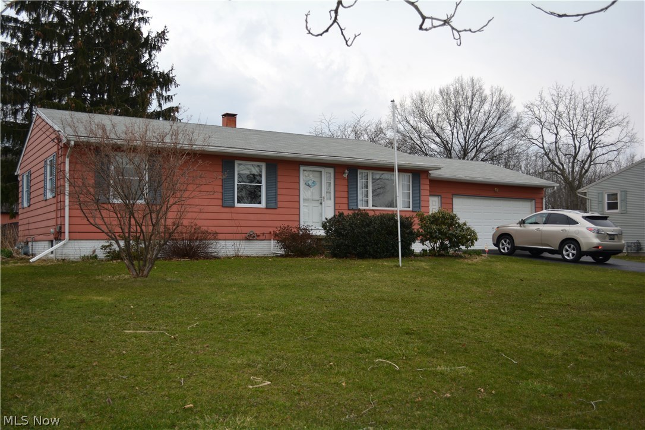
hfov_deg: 53.1
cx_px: 322
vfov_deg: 36.9
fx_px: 645
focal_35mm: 36
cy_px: 215
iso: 100
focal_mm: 24
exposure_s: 1/200
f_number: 4.5
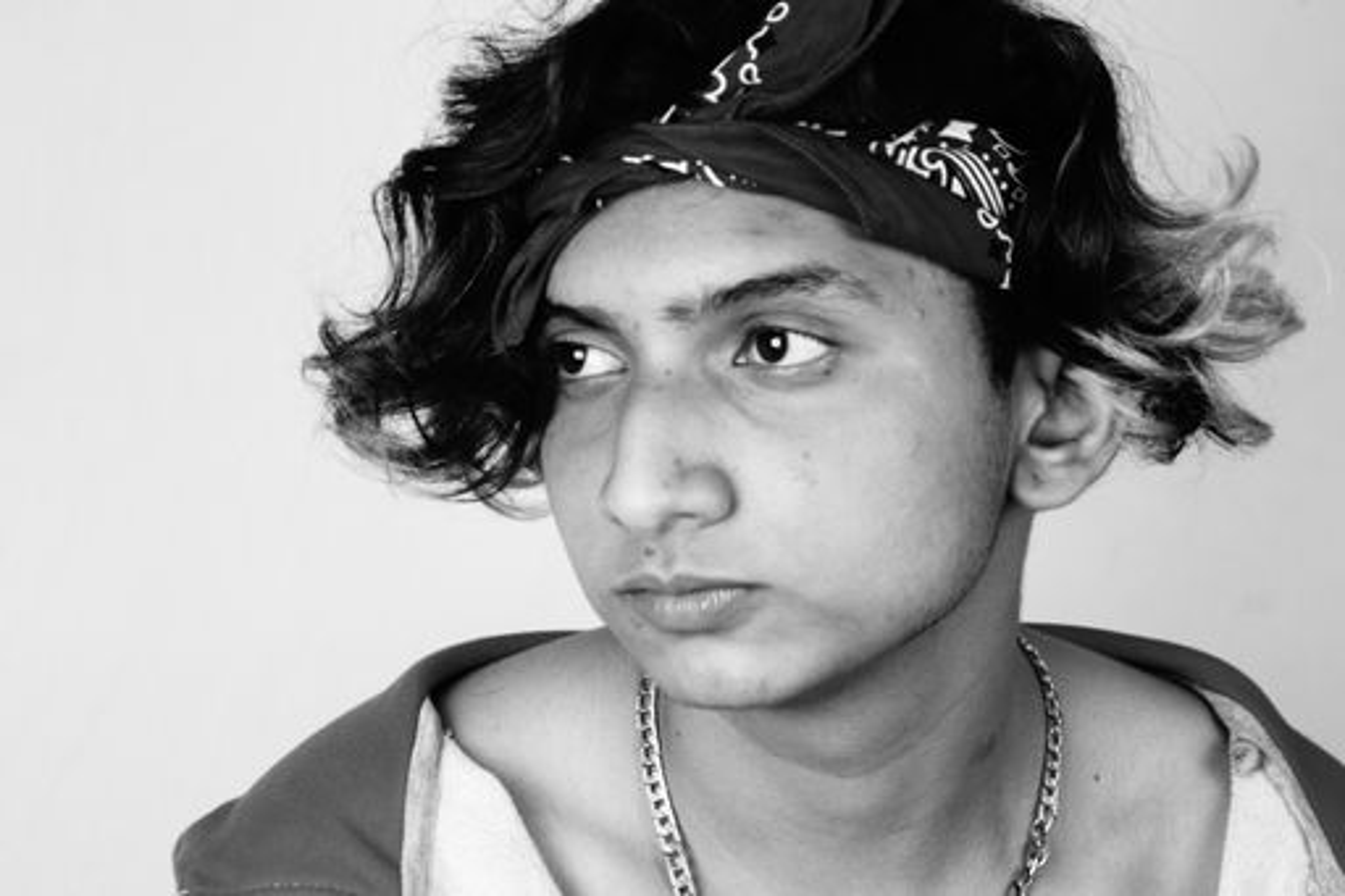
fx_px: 3081
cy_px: 448
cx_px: 672
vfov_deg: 16.5
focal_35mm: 82
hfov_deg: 24.6
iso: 100
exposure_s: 1/125
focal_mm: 55
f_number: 5.6
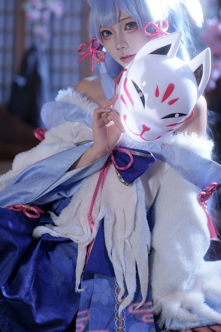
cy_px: 116
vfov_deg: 28.3
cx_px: 121
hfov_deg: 19.2
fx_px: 654
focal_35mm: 71
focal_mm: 50
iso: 200
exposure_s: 1/400
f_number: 1.4
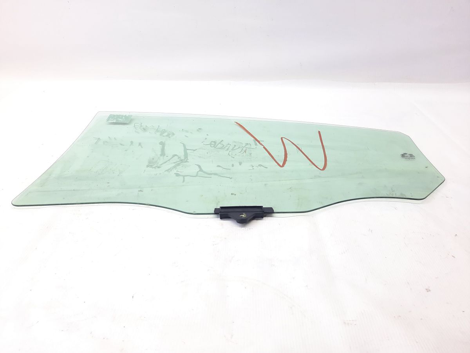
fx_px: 339
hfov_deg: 69.4
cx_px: 235
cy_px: 176
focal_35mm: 25
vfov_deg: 54.9
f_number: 2
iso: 80
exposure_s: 1/50
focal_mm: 4.6
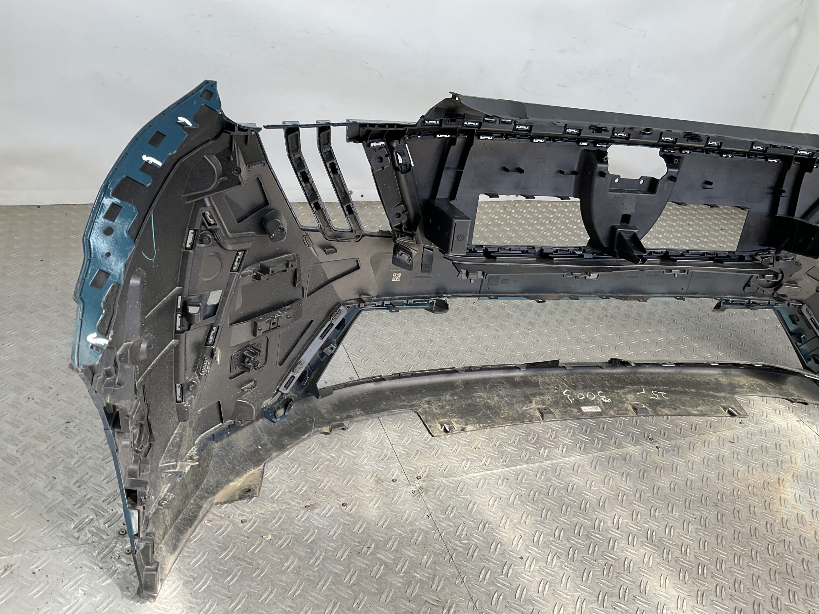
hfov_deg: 61.7
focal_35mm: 29
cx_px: 410
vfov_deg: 48.2
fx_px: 686
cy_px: 307
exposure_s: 1/152
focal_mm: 3
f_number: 1.8
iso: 16
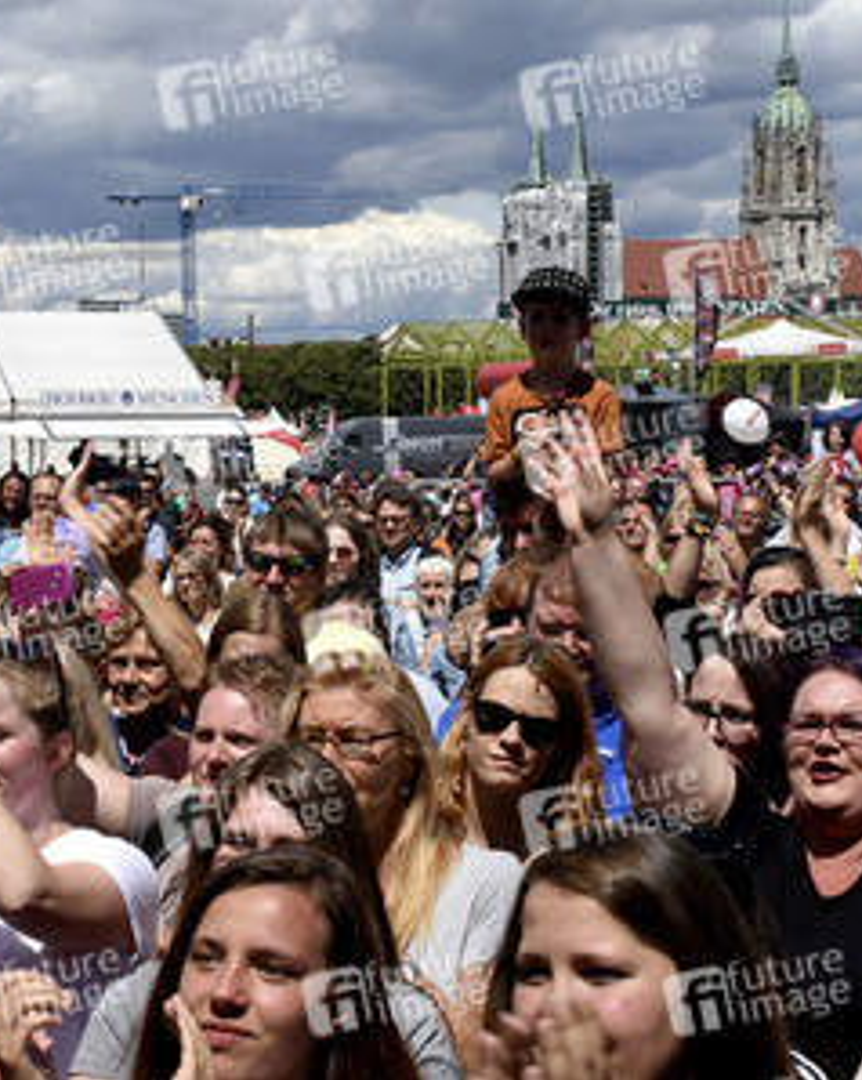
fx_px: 2586
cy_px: 540
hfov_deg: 18.9
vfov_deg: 23.6
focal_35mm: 81
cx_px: 299
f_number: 14
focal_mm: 38
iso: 100
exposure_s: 1/160
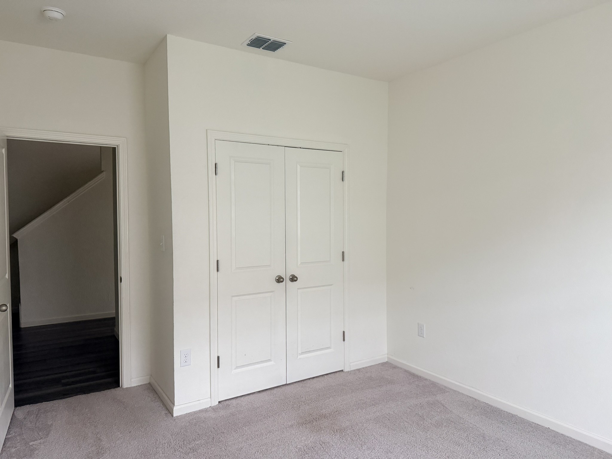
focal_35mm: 24
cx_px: 306
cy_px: 230
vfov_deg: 56.8
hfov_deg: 71.6
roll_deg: +0.5
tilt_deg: -1.9
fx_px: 424
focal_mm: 6.76
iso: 500
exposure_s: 1/60
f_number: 1.78
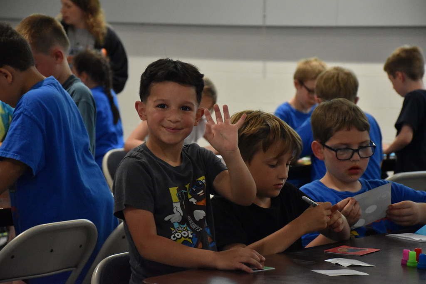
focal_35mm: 150
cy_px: 142
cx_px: 213
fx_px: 1775
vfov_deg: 9.2
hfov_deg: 13.7
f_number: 5.6
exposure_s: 1/320
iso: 6400
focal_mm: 100
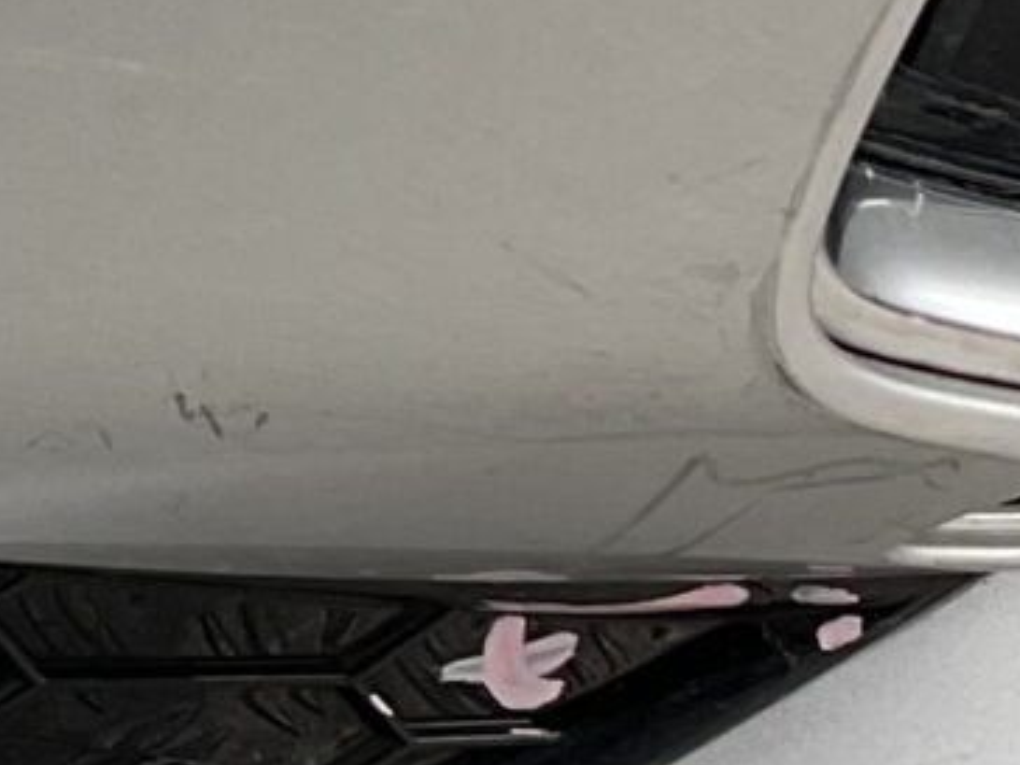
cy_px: -106
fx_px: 6011
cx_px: -381
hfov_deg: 9.5
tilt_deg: -21.4
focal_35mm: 204
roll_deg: -1.8
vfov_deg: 7.2
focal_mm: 3
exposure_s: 1/291
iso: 16
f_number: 1.8
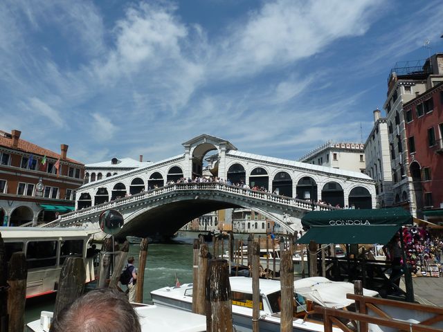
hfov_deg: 69.4
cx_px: 222
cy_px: 166
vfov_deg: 54.9
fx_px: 320
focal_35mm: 25
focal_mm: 4.1
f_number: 5.6
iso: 80
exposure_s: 1/500
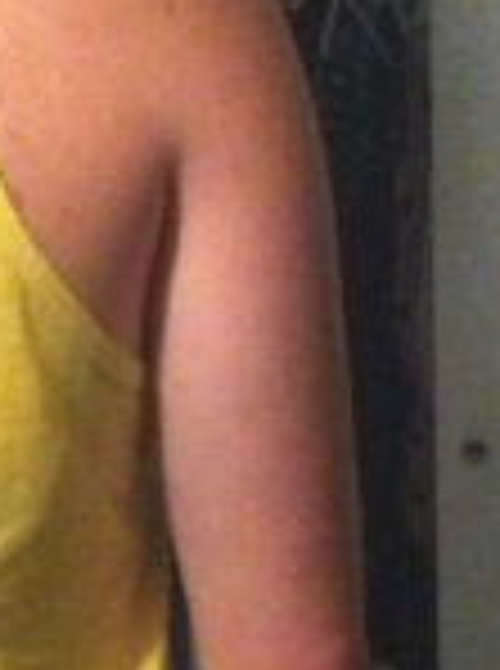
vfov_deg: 13.8
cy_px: 591
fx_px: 2747
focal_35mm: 142
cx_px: -23
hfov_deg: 10.3
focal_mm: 3.85
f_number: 2.8
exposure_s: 1/15
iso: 800
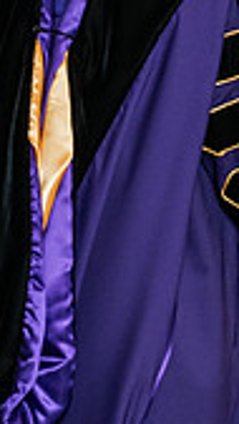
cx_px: 229
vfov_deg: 8.6
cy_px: 19
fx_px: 2829
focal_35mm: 251
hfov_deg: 4.8
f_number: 5
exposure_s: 1/200
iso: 2500
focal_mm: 70
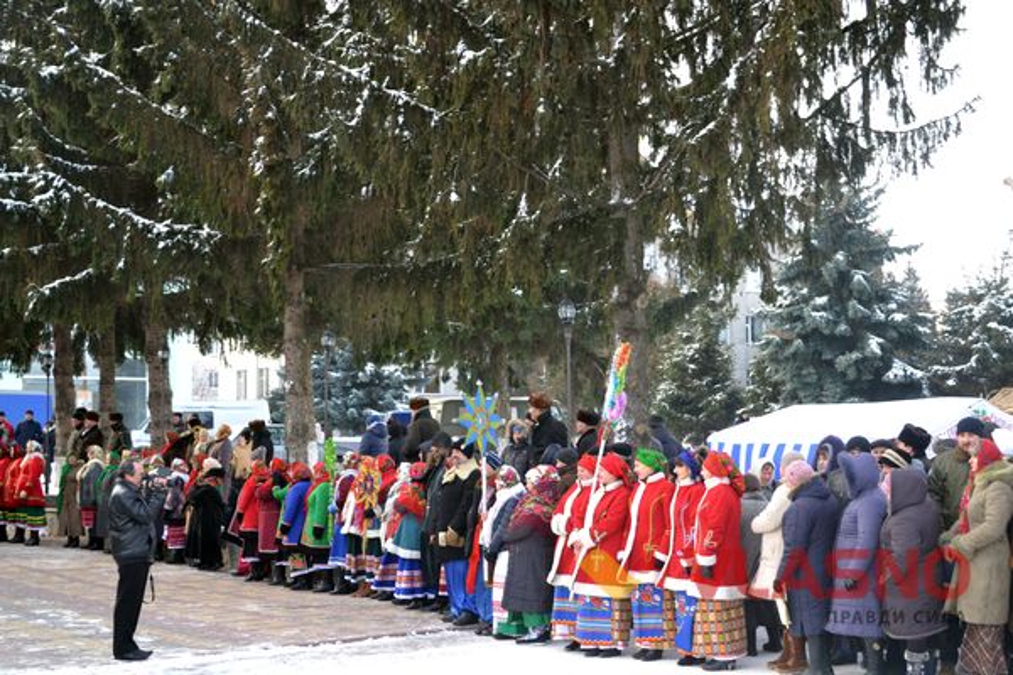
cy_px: 338
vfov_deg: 22.6
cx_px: 506
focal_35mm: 60
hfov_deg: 33.4
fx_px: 1688
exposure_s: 1/125
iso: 280
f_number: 5.6
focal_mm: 40
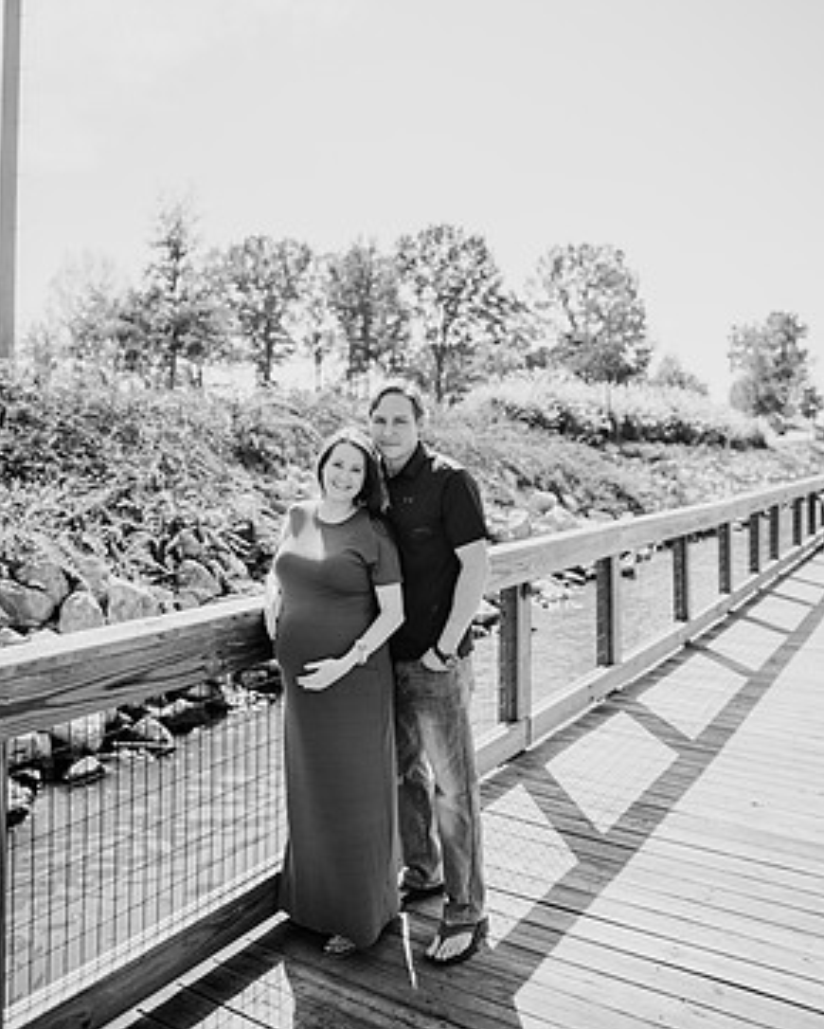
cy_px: 426
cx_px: 401
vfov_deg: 61.8
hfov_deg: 51.6
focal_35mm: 28
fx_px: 853
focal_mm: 24
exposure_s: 1/2000
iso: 100
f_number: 2.5
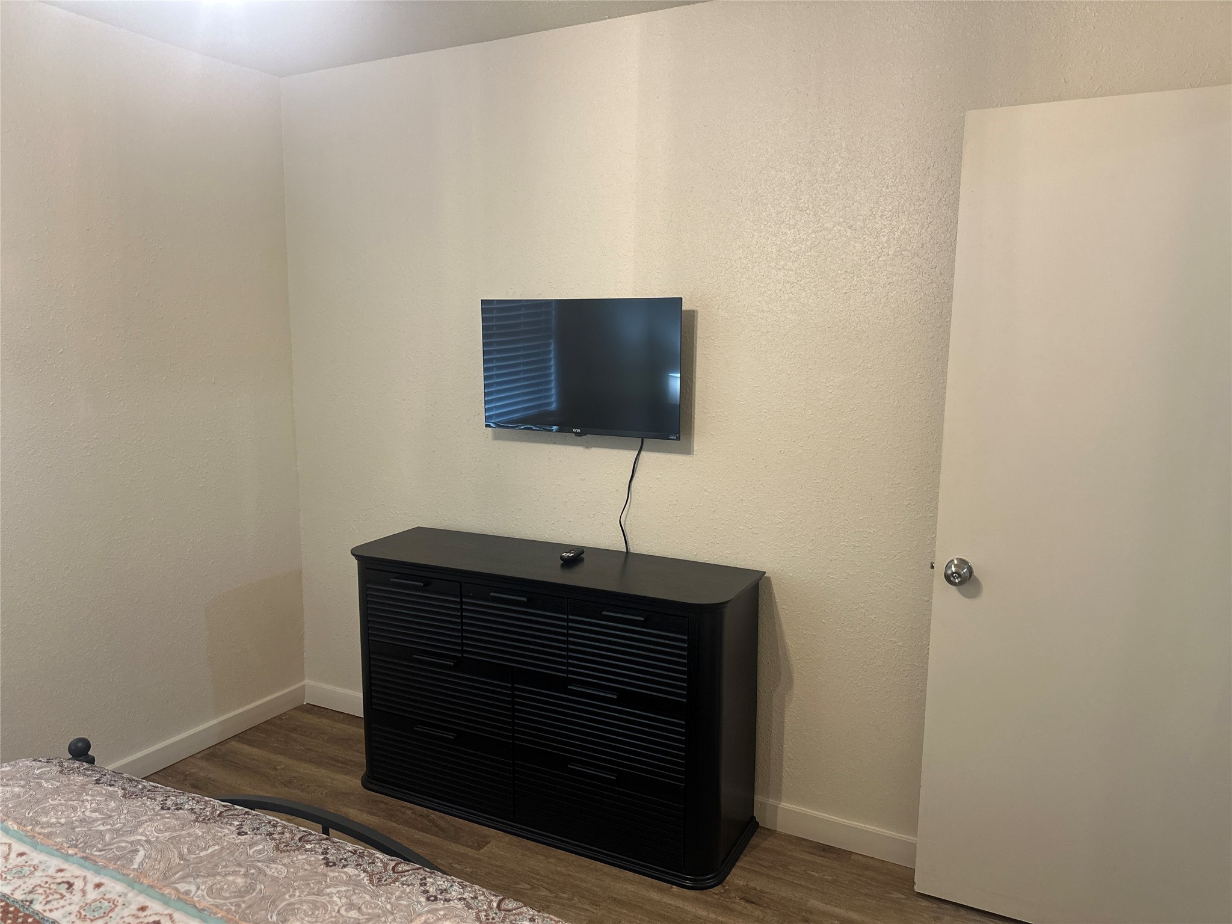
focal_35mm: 24
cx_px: 616
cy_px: 462
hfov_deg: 71.6
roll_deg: -0.1
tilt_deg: -7.5
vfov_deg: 56.8
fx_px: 854
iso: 200
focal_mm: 6.86
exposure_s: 1/60
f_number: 1.78
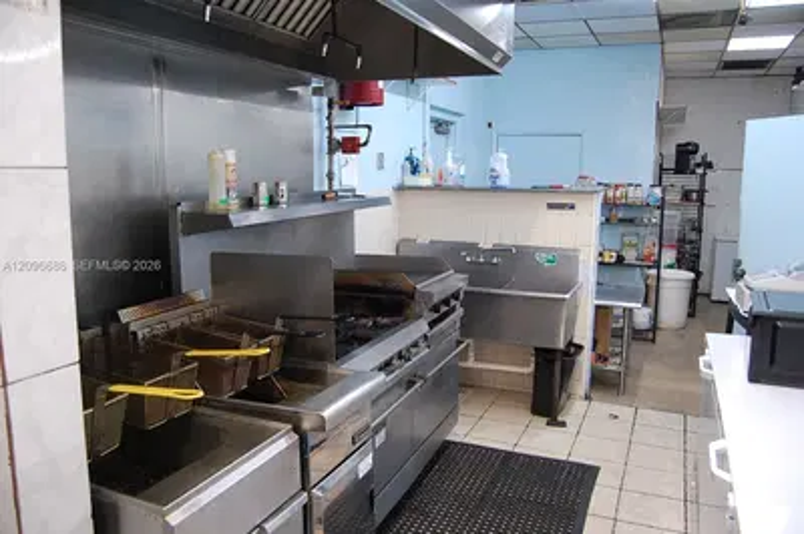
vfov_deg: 47.9
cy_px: 267
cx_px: 402
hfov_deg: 67.4
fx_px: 602
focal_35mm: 27
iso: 400
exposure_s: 1/40
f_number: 3.5
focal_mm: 18
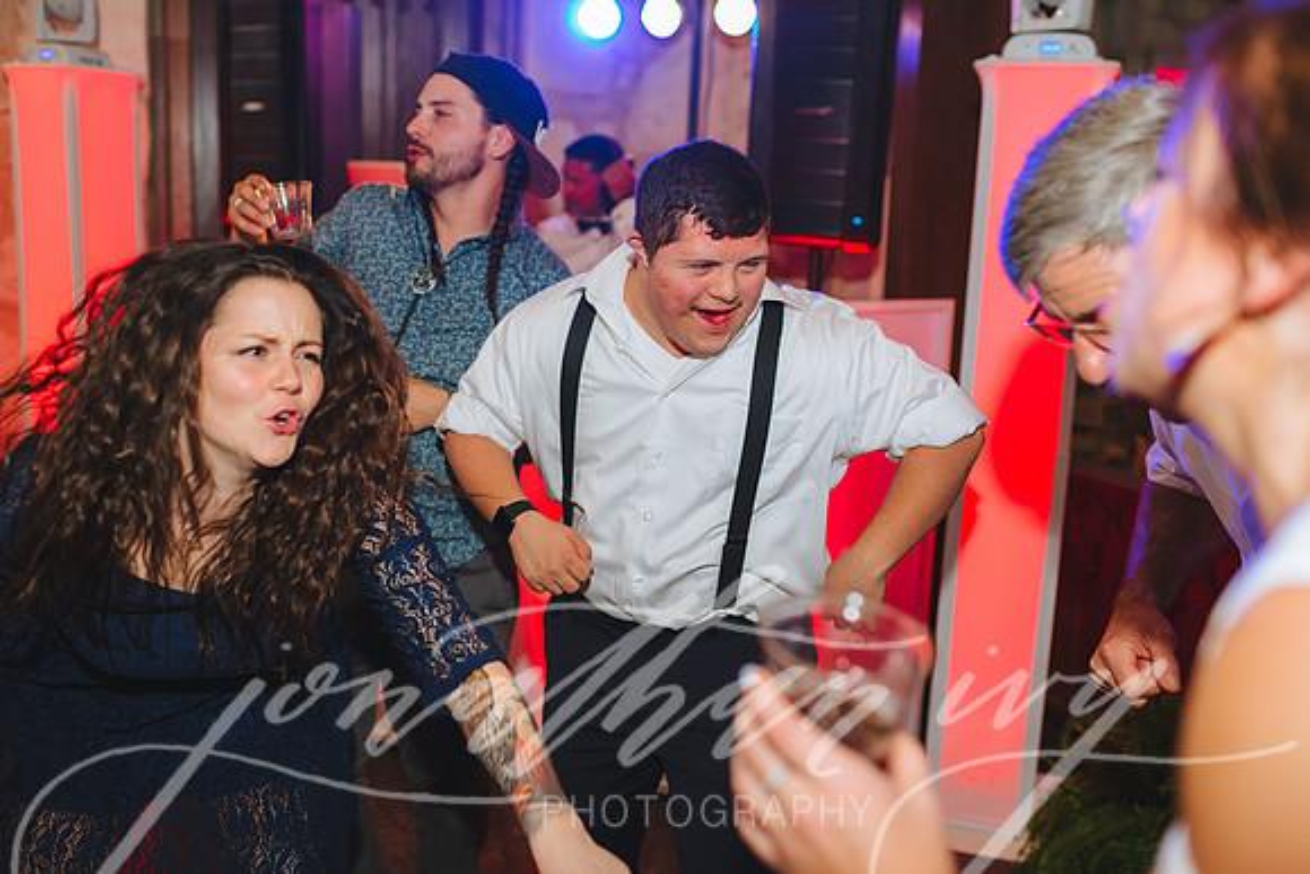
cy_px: 437
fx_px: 1274
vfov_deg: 37.9
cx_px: 655
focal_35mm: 35
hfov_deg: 54.4
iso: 1000
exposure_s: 1/200
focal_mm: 35
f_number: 2.5
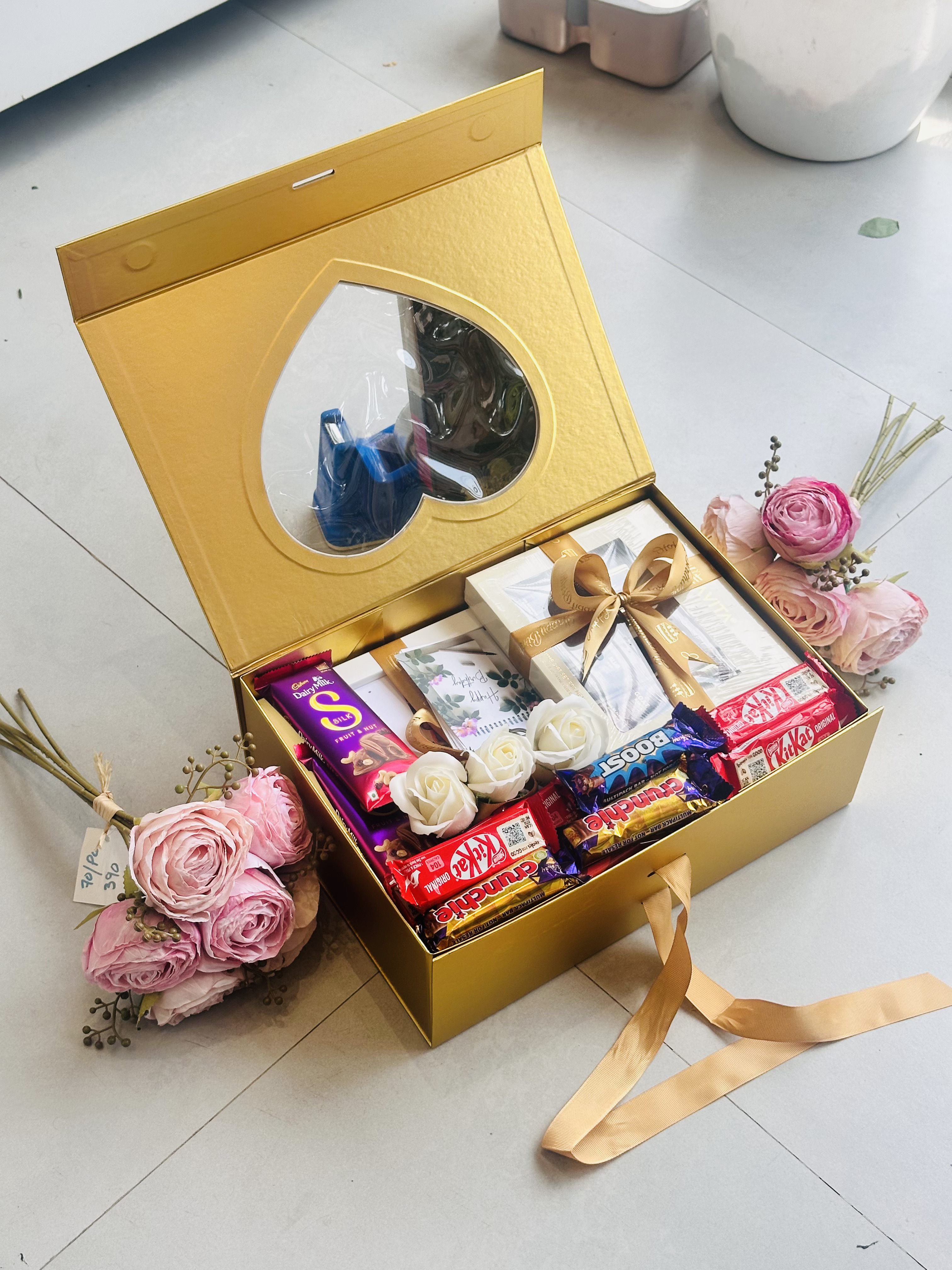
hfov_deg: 30.3
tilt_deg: -50.9
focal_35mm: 48
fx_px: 1760
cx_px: 476
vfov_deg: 39.7
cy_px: 635
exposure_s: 1/646
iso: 64
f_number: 1.78
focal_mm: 6.86
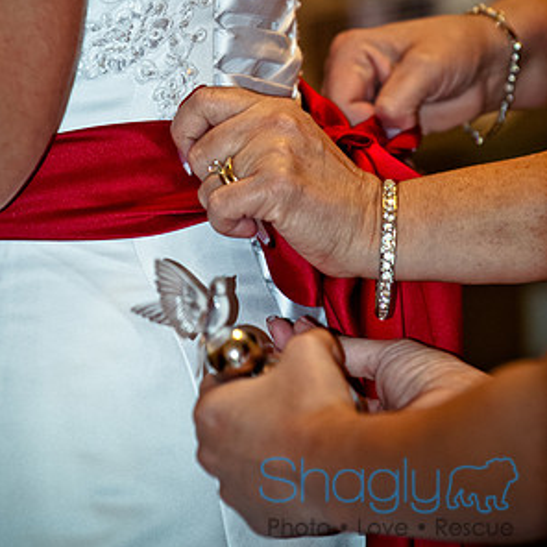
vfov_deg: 4.9
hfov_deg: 4.9
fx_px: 6394
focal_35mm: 358
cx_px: 274
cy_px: 157
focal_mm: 185
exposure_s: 1/60
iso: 400
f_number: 4
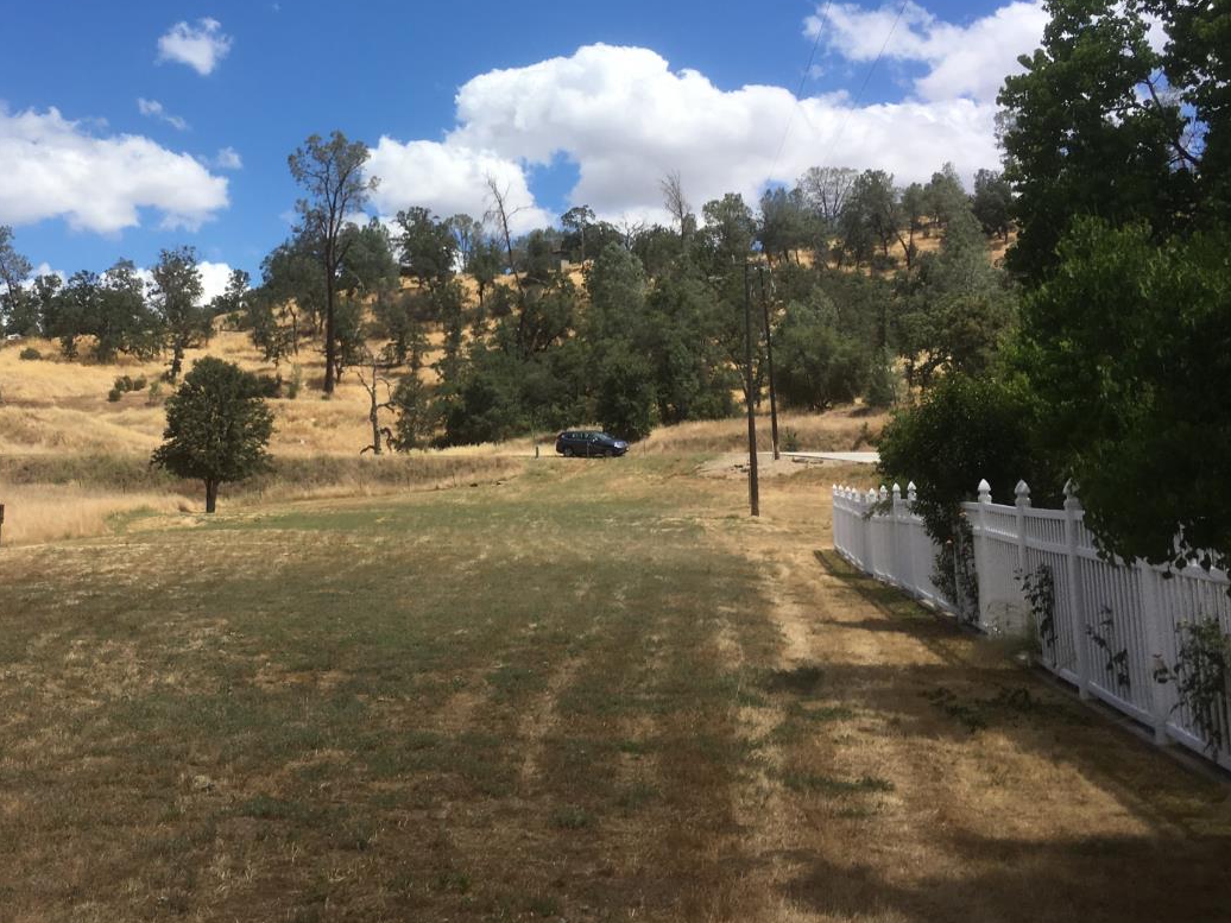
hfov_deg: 44.0
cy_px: 273
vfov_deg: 33.9
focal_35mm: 42
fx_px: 1494
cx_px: 393
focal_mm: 4.15
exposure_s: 1/2262
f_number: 2.2
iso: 25
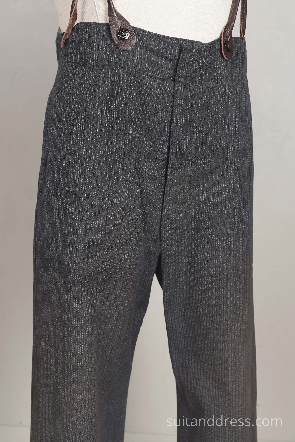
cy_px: 221
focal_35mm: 48
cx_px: 148
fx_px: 590
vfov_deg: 41.1
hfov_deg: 28.1
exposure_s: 1/25
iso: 320
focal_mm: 32
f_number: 5.6
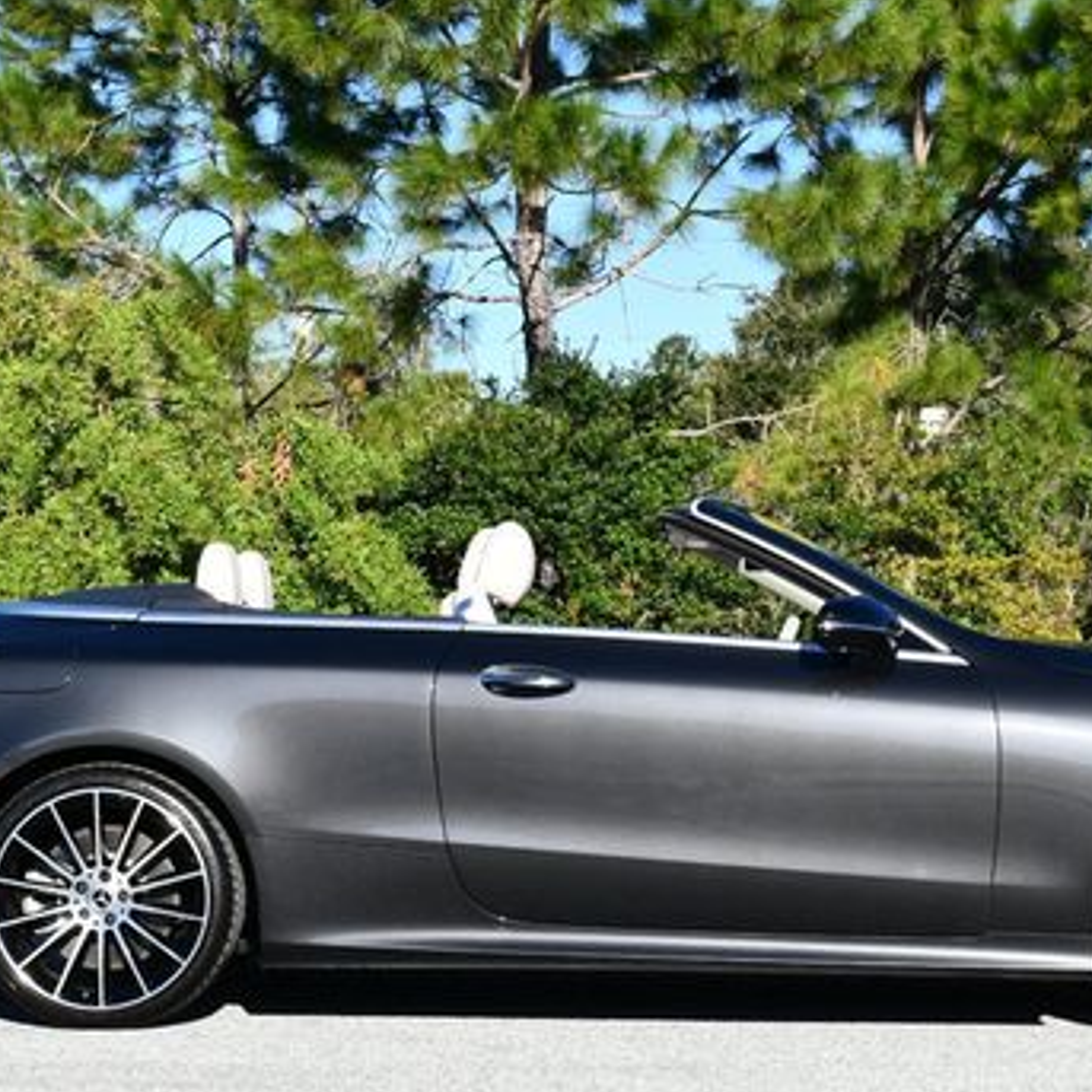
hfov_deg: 18.9
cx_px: 621
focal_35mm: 92
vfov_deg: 18.9
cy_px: 551
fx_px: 3284
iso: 160
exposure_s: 1/250
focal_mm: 29
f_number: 8
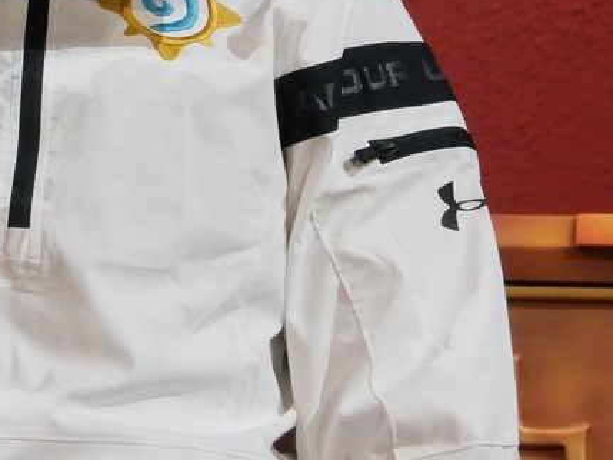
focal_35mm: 1050
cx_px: -39
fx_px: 18599
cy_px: 110
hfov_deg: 1.9
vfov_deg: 1.4
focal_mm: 150
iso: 3200
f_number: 13
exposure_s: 1/100
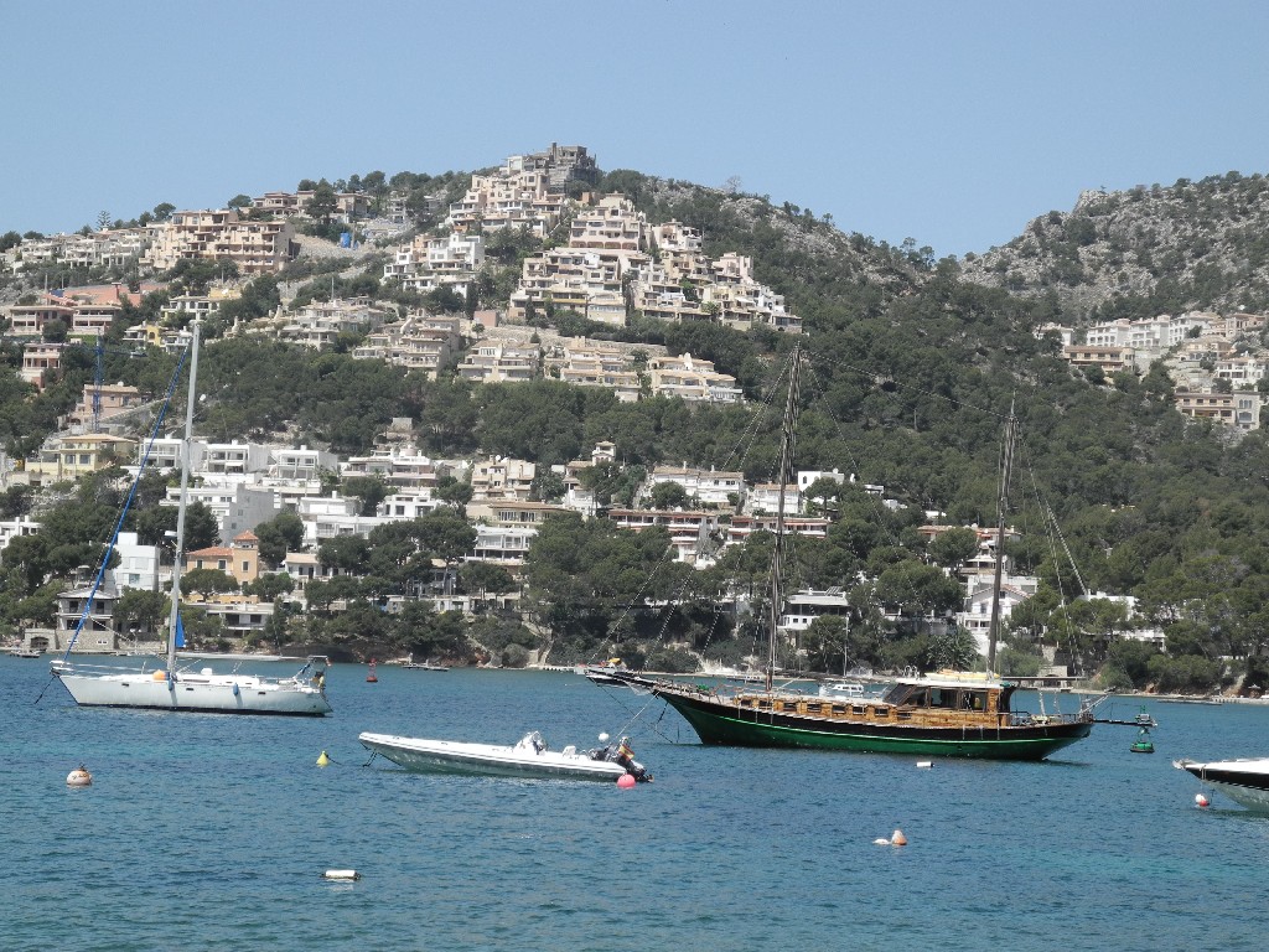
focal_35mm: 105
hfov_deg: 18.7
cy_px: 476
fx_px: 3849
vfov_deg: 14.1
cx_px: 634
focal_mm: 22.5
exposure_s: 1/740
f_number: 4.5
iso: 100
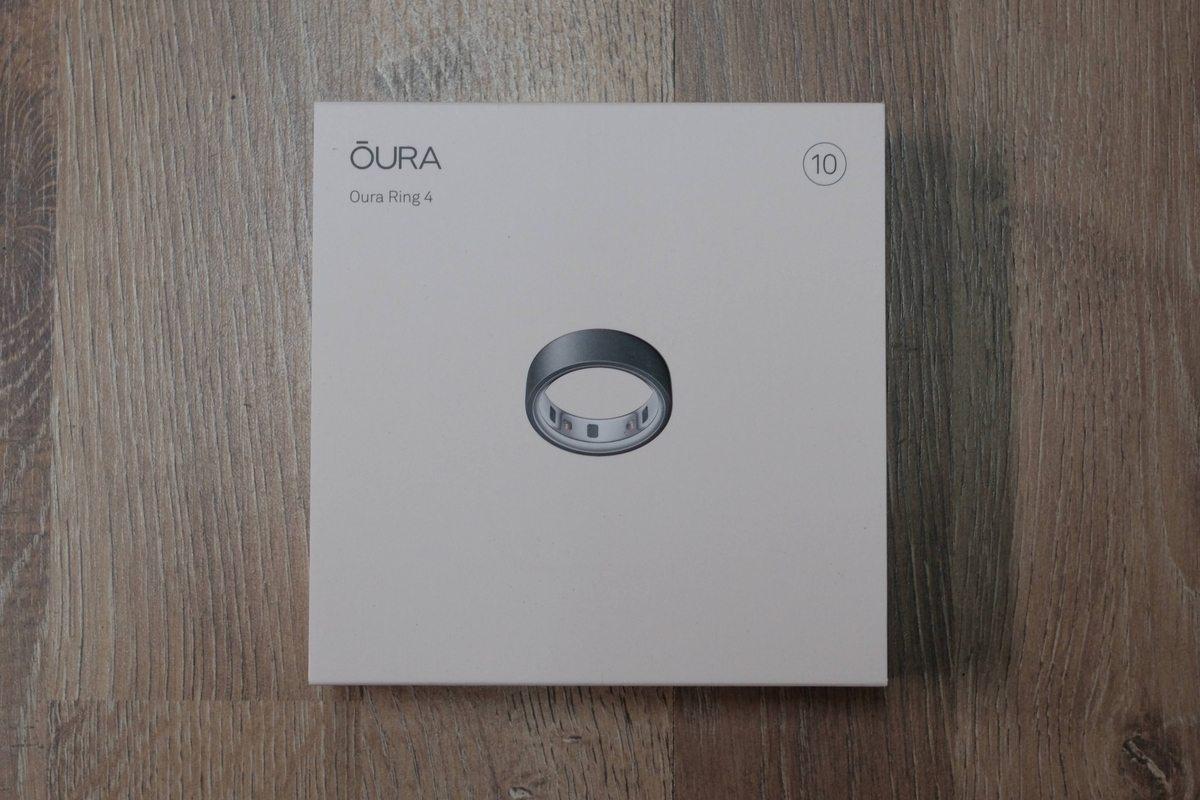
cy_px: 400
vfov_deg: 37.9
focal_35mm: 35
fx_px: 1167
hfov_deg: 54.4
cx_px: 600
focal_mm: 23
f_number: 3.6
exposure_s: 1/100
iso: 500
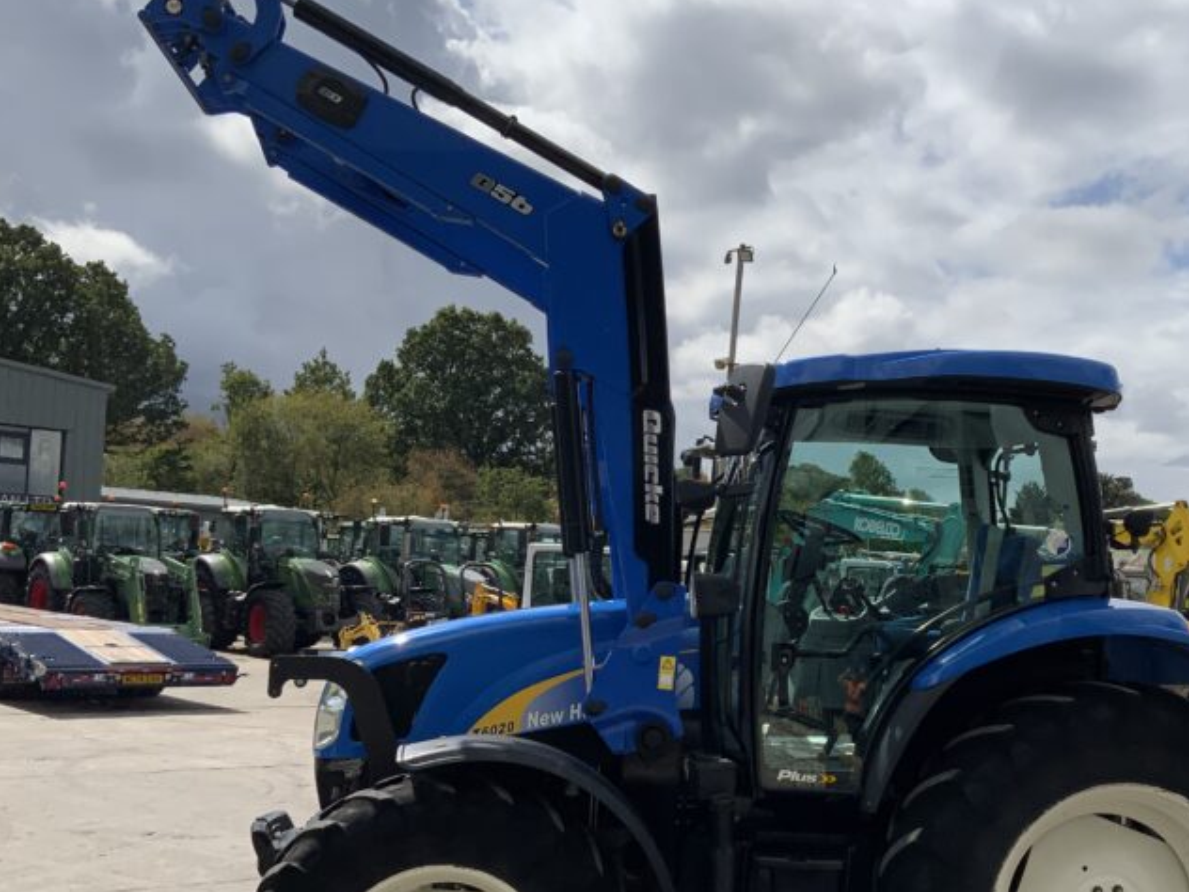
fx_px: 1614
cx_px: 807
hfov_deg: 39.9
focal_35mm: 47
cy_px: 531
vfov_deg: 30.8
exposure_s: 1/4065
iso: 16
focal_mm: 3
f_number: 1.8
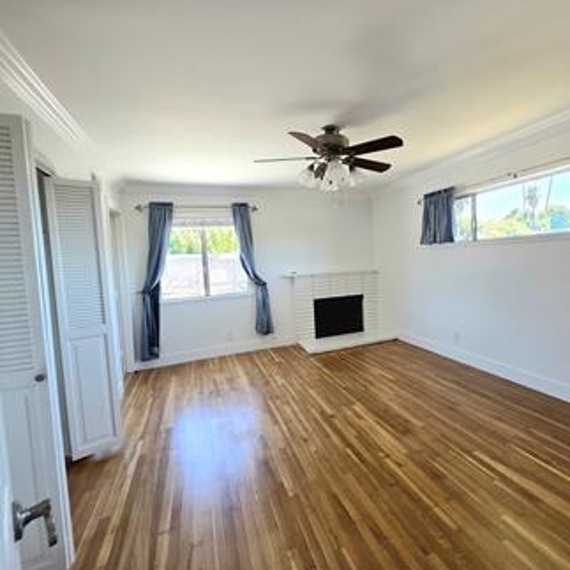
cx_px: 341
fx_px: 298
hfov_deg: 86.4
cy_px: 280
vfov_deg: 87.4
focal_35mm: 16
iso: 200
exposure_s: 1/370
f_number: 1.9
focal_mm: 2.2
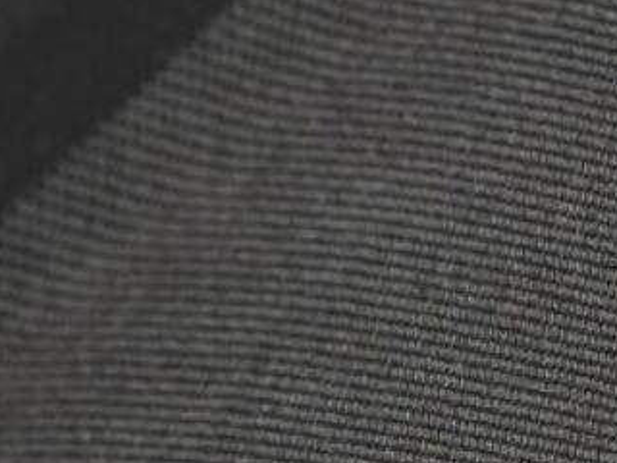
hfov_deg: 4.3
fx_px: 8110
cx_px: 1138
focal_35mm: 455
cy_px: 1059
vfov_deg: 3.2
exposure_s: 1/160
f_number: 3.5
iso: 100
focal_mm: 16.3
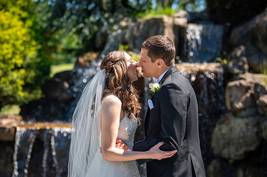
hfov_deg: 20.0
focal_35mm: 102
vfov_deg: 13.4
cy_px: 88
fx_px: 756
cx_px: 134
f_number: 3.5
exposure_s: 1/5000
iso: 1000
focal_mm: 102
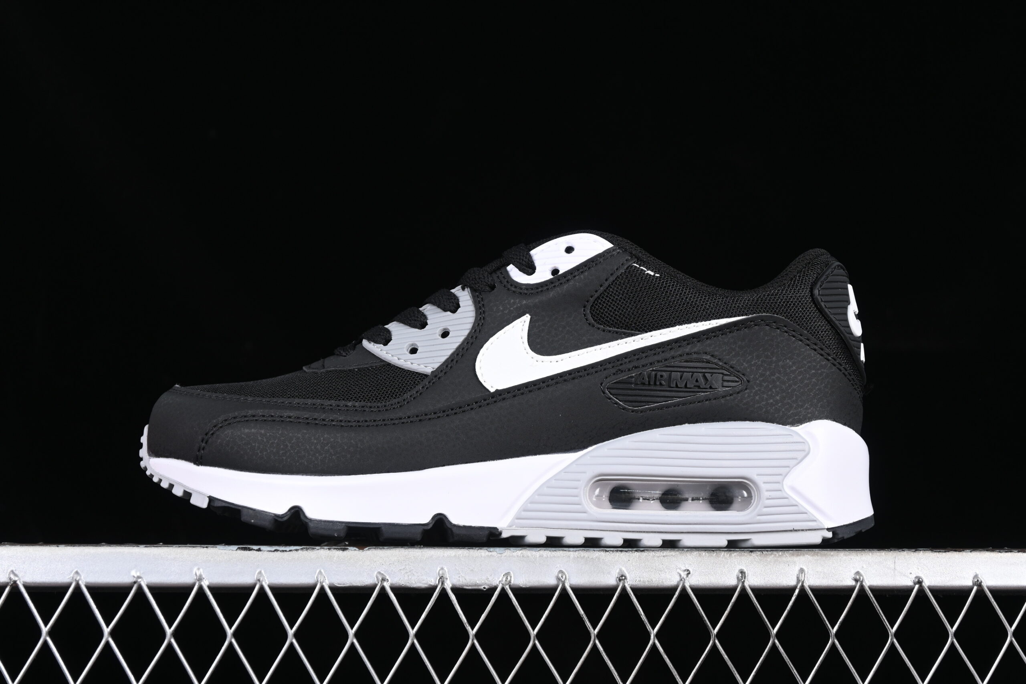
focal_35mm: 75
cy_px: 342
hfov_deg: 27.0
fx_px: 2137
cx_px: 513
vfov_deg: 18.2
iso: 160
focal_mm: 50
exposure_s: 1/60
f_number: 6.3
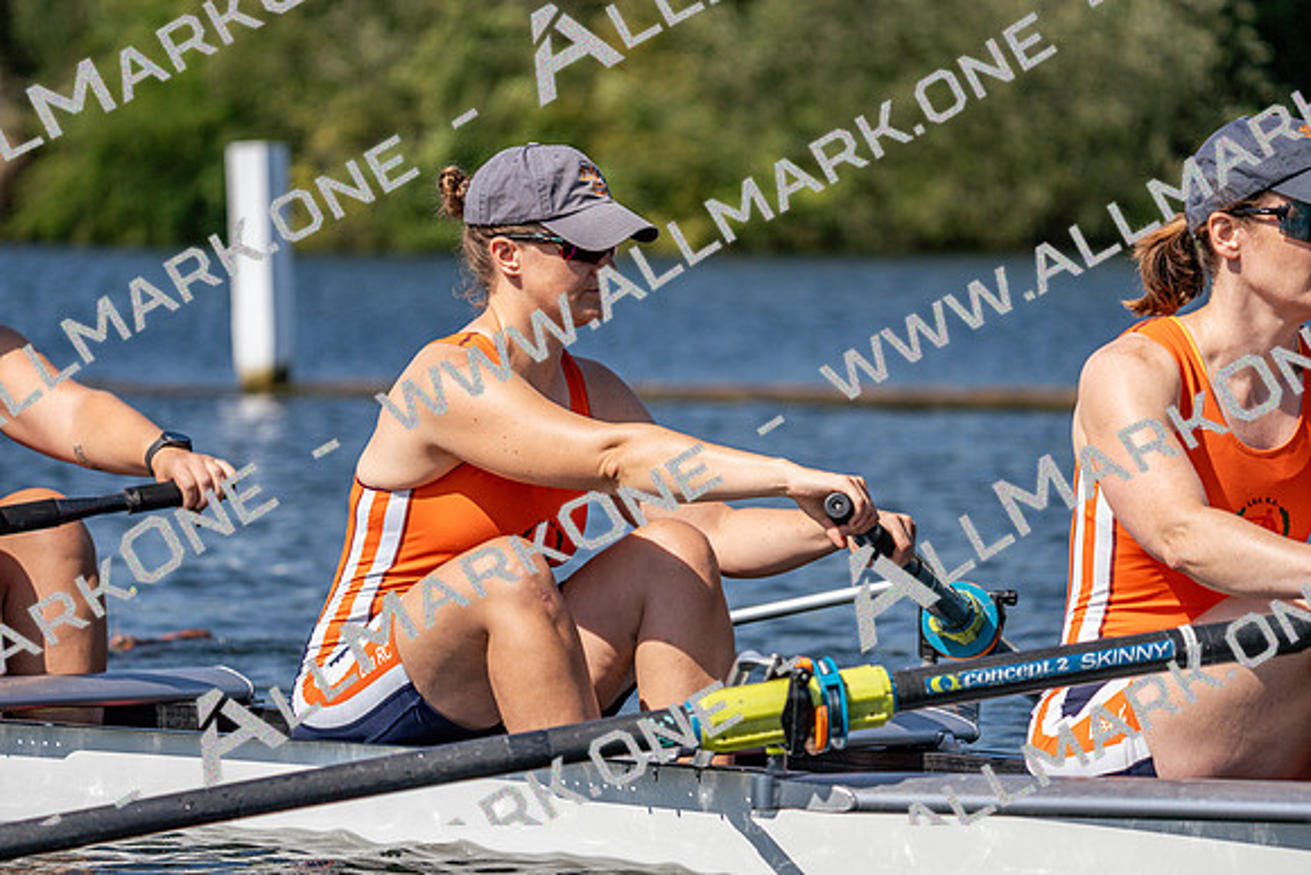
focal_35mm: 223
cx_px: 656
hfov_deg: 9.2
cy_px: 438
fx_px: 8122
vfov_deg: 6.2
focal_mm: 223
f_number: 5.6
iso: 200
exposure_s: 1/2000
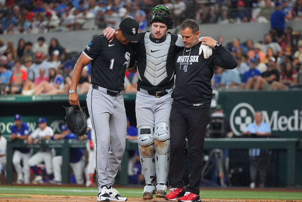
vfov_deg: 5.5
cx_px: 151
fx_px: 2115
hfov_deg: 8.2
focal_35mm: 252
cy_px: 101
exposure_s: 1/4000
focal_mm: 168
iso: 4000
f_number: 2.8
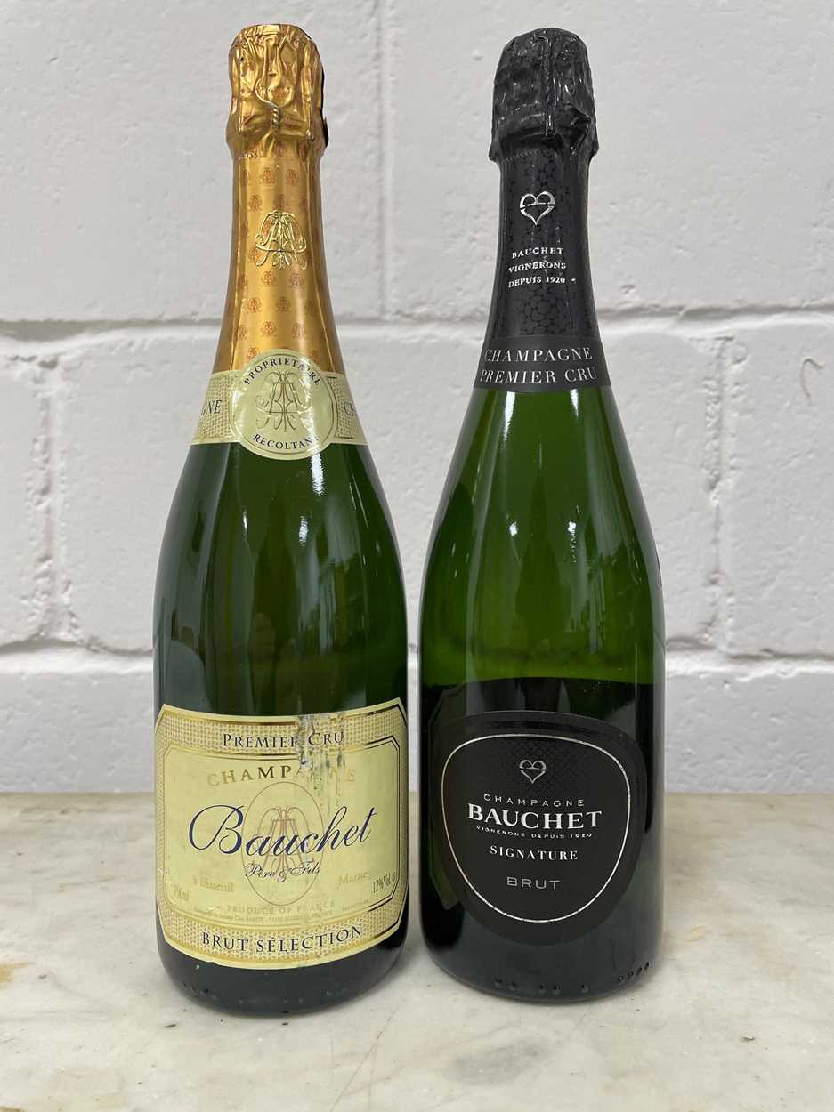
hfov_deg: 53.0
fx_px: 836
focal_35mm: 26
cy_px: 556
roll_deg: +0.5
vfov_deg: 67.3
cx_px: 417
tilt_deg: -2.9
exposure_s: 1/100
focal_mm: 4.2
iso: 125
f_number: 1.6
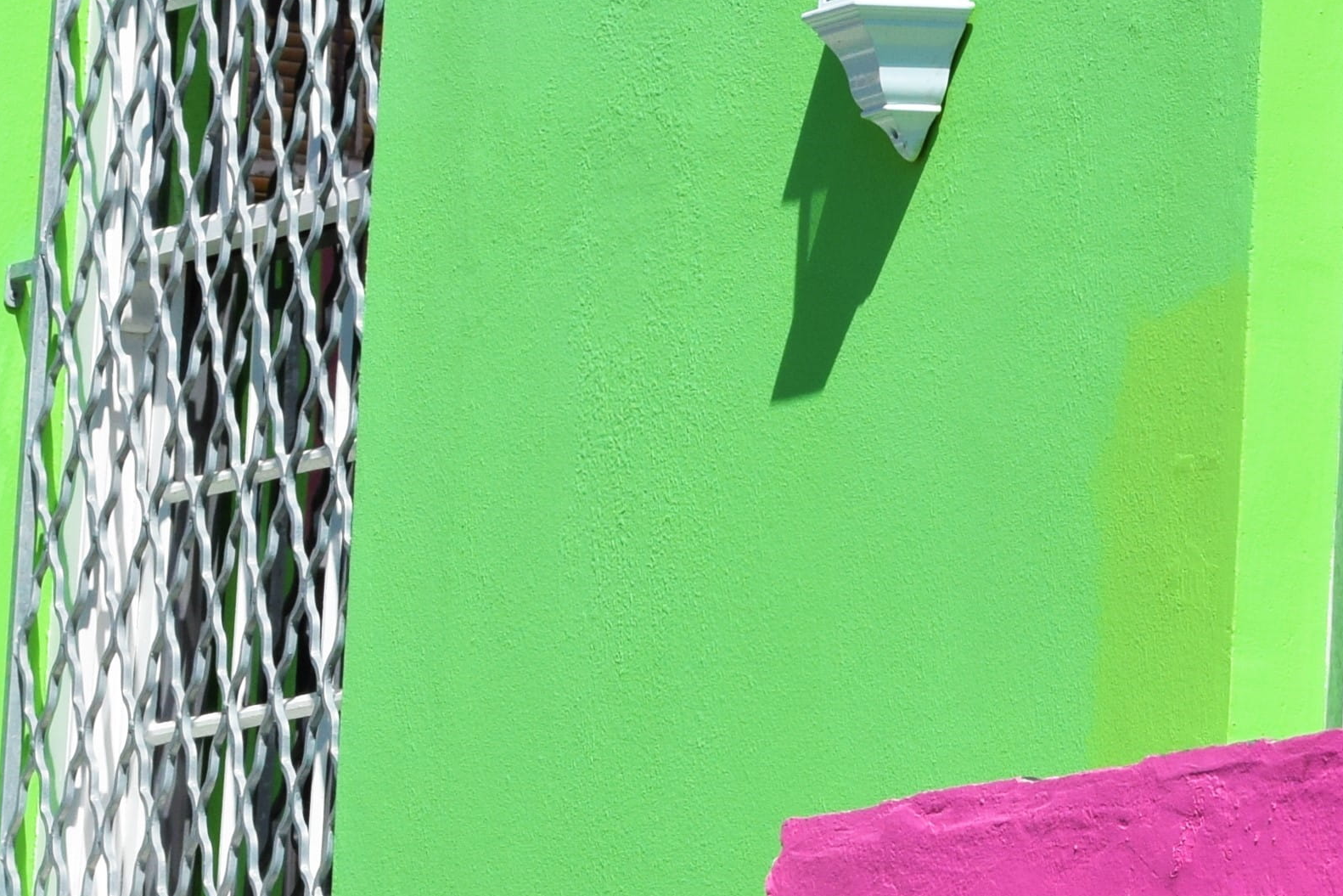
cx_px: 2001
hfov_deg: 6.5
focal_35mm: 313
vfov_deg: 4.4
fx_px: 11673
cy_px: 848
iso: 200
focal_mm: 55
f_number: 10
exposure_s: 1/400
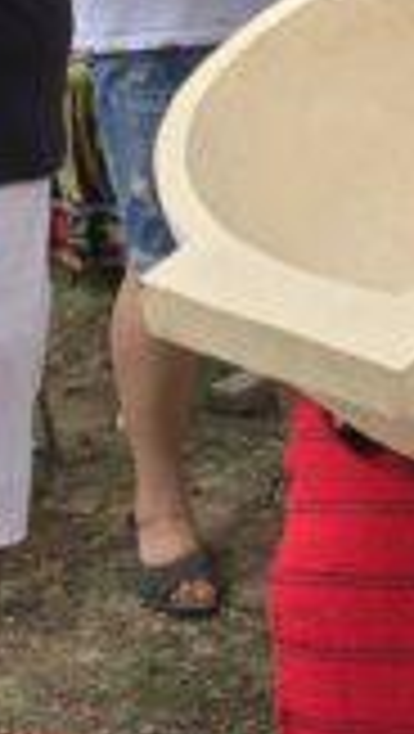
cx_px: -76
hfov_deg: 10.1
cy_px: 41
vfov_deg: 17.8
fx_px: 2297
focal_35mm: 118
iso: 12
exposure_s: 1/180
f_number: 1.7
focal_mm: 6.3
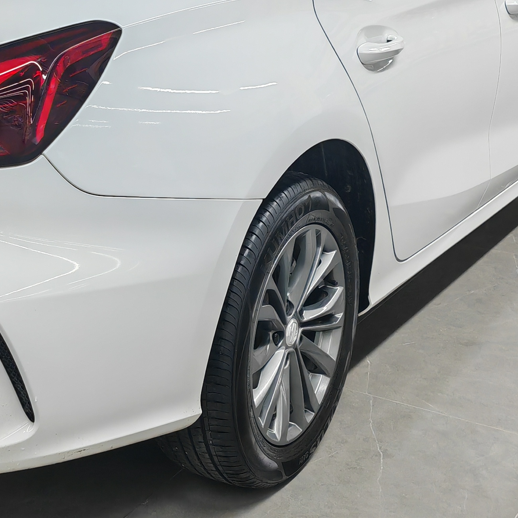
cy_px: 183
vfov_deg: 24.9
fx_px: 1168
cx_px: 52
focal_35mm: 69
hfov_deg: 24.3
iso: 125
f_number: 1.9
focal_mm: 5.3
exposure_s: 1/100
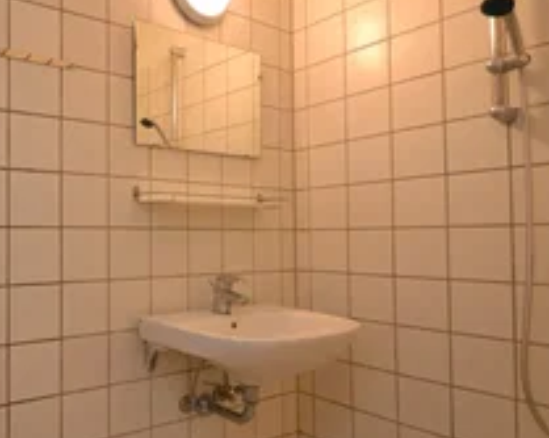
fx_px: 438
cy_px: 216
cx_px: 105
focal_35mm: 27
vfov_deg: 53.1
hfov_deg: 58.8
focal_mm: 10
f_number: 3.5
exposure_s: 1/60
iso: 640
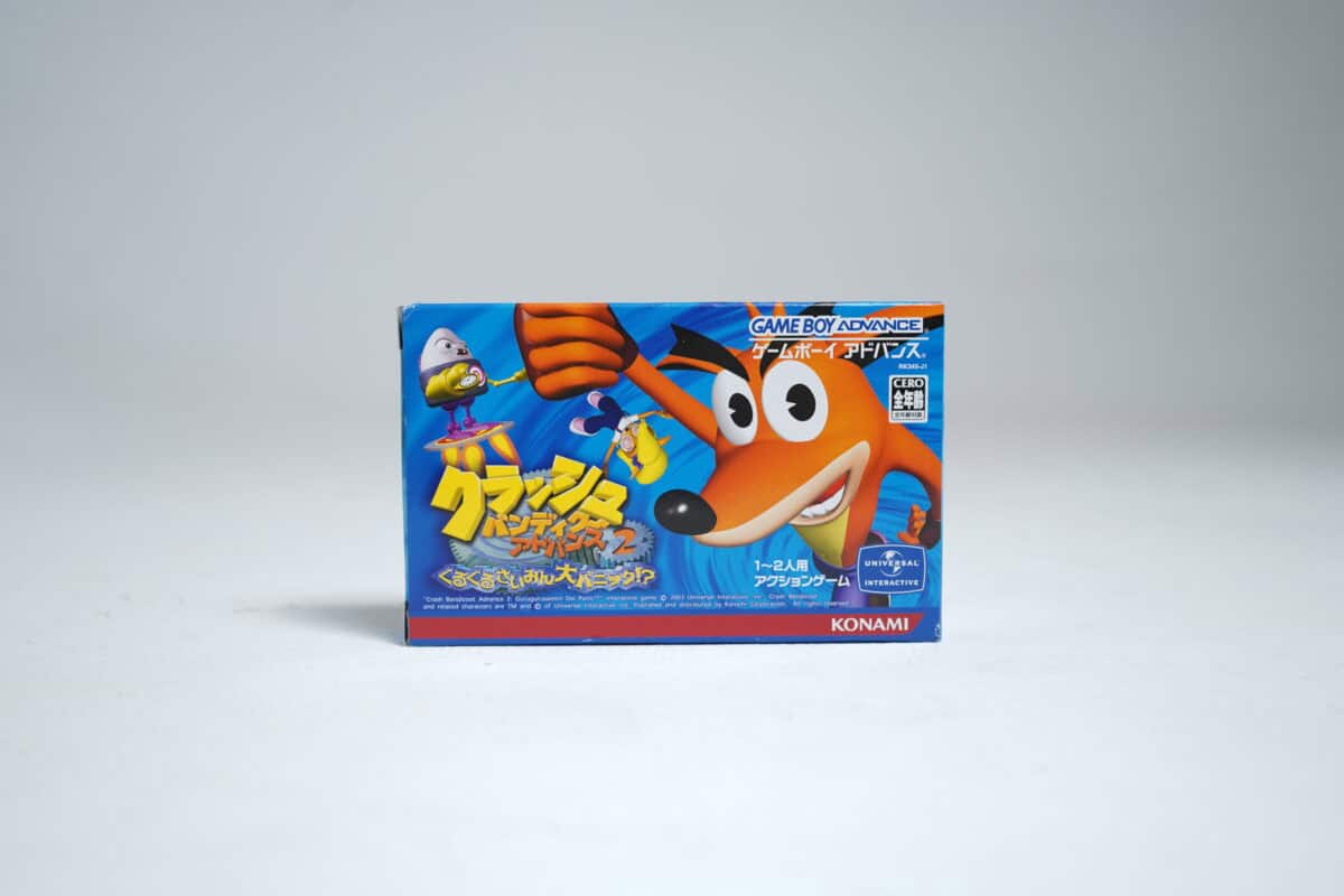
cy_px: 448
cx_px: 672
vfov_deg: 35.1
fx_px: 1419
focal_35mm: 38
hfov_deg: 50.7
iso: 64
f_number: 4
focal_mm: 38
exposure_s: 1/8
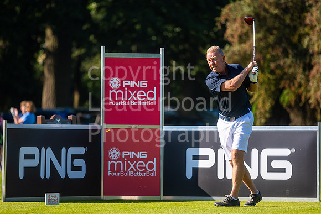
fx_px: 3072
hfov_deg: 6.0
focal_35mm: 344
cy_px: 106
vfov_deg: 4.0
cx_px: 162
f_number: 4
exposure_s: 1/1600
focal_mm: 300
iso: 250
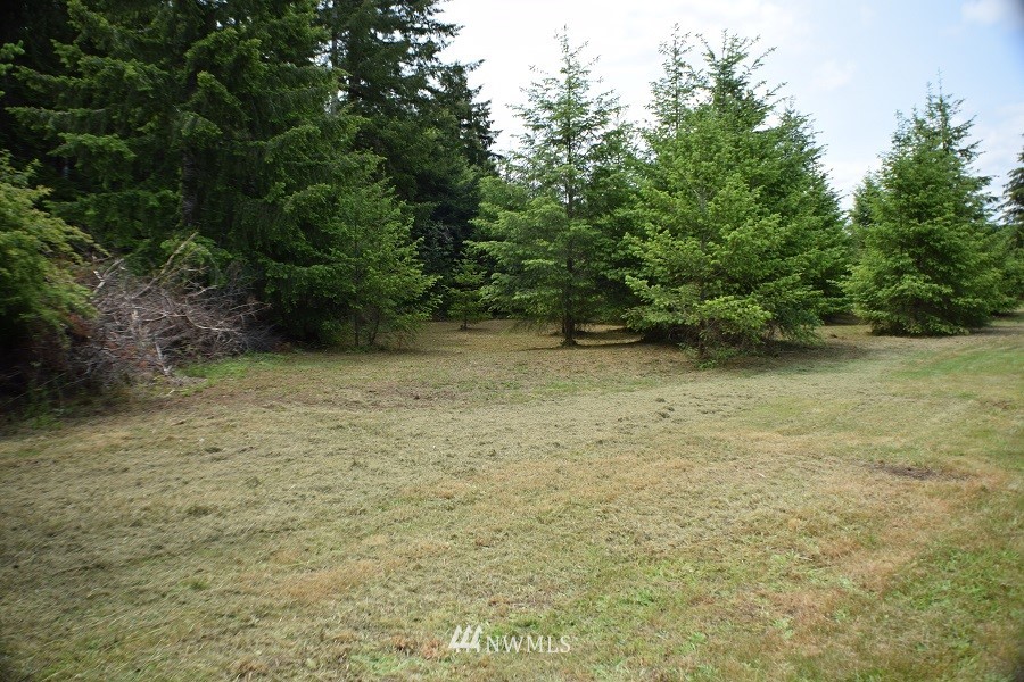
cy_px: 341
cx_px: 512
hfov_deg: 55.1
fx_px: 981
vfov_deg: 38.4
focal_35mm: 34
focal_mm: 23
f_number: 5.6
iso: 400
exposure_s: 1/1250
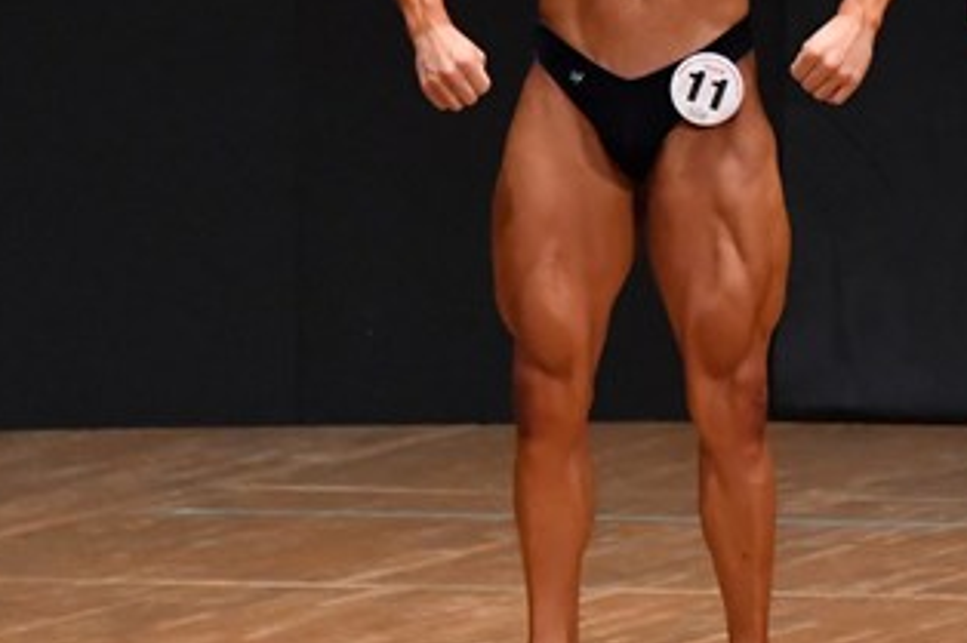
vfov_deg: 2.2
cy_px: 22
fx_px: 16886
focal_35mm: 629
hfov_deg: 3.3
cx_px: 1024
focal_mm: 170
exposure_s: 1/400
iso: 6400
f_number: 5.6
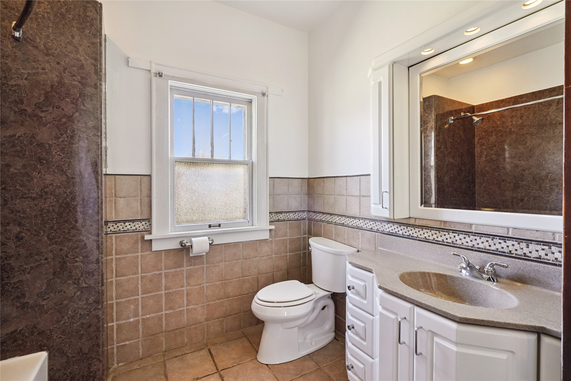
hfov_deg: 96.7
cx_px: 286
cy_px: 190
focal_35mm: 16
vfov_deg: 73.7
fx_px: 254
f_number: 9
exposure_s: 1/25
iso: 400
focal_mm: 16
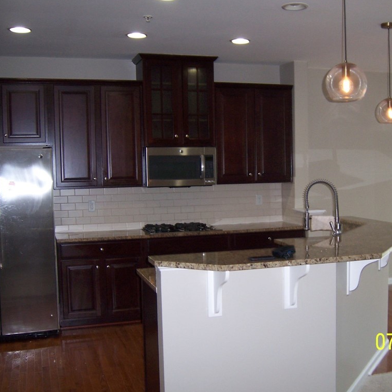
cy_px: 195
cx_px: 247
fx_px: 551
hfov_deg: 38.9
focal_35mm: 43
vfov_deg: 39.2
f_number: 2.8
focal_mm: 6.2
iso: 125
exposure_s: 1/60
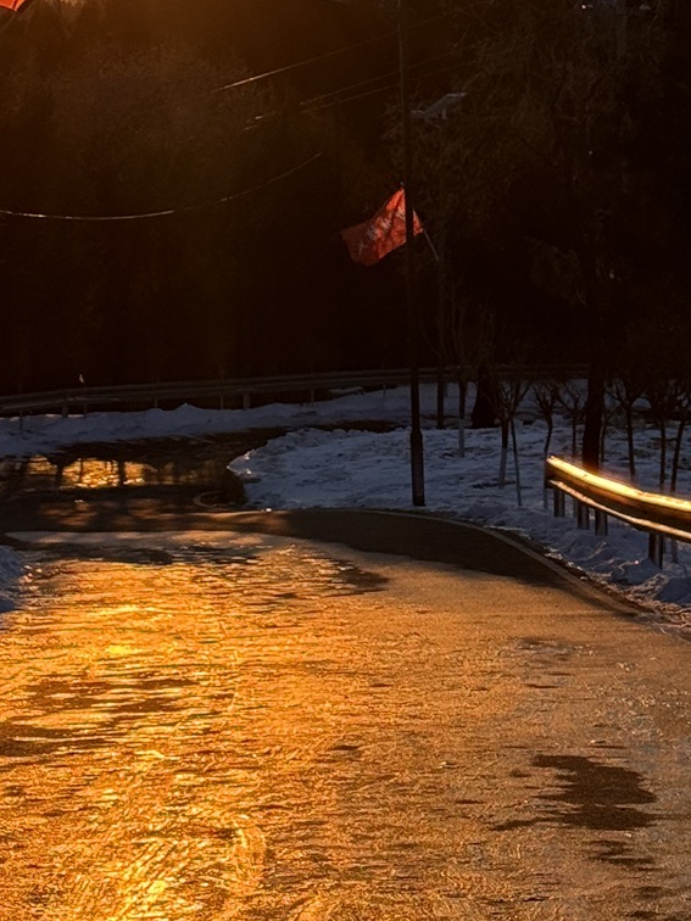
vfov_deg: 15.5
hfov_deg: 11.7
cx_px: 417
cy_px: 575
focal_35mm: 127
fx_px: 3380
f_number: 1.78
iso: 64
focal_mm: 6.76
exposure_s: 1/2179
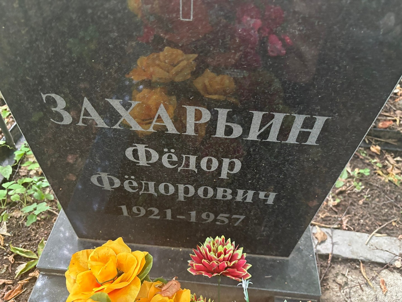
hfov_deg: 67.3
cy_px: 151
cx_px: 201
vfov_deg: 53.1
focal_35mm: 26
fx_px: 302
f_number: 1.6
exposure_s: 1/40
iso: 640
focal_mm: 5.96
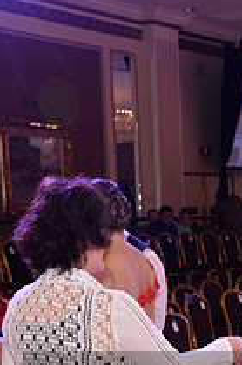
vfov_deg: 18.7
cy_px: 410
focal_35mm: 105
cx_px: 264
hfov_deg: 12.8
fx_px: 1064
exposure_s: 1/250
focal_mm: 38
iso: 1600
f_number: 5.6
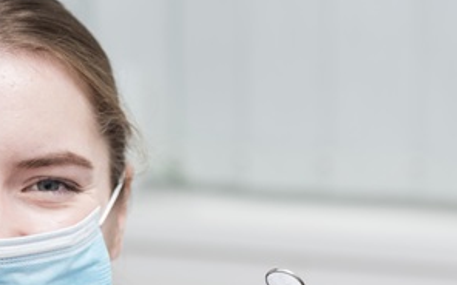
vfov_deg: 6.3
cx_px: 3
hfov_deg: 10.0
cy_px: 315
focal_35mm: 208
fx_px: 2591
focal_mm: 82
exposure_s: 1/160
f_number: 3.5
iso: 80
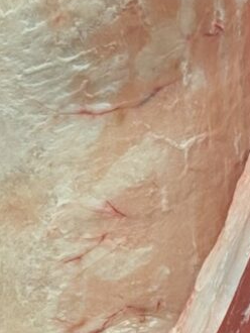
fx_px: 3578
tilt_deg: -3.0
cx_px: -195
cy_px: 221
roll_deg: -2.0
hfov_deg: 4.0
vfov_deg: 5.3
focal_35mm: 372
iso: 125
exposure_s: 1/60
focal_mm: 6.76
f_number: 1.78
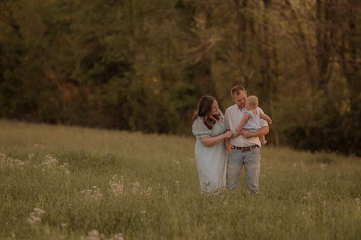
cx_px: 180
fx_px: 1273
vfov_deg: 10.8
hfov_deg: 16.1
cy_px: 120
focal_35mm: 127
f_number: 1.4
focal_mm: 85
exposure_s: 1/800
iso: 160
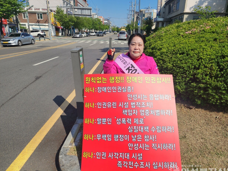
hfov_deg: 71.6
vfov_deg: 56.8
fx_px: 158
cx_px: 119
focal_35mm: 24
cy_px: 89
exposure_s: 1/1628
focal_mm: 6.4
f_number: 1.8
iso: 12
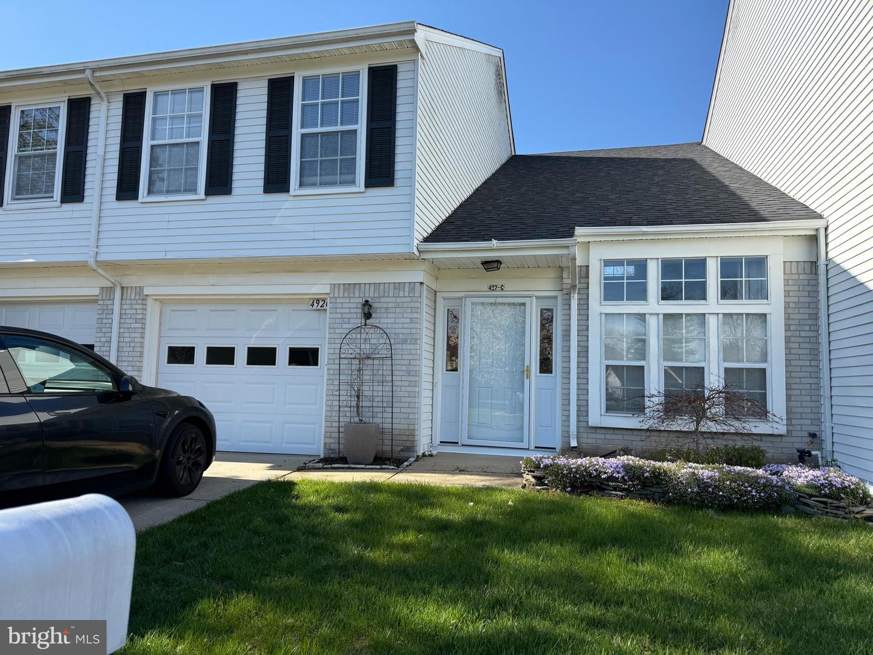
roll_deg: -1.8
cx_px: 436
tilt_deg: +5.4
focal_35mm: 24
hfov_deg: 71.6
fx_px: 605
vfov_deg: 56.8
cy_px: 328
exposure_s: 1/2907
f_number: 1.78
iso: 100
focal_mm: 6.76
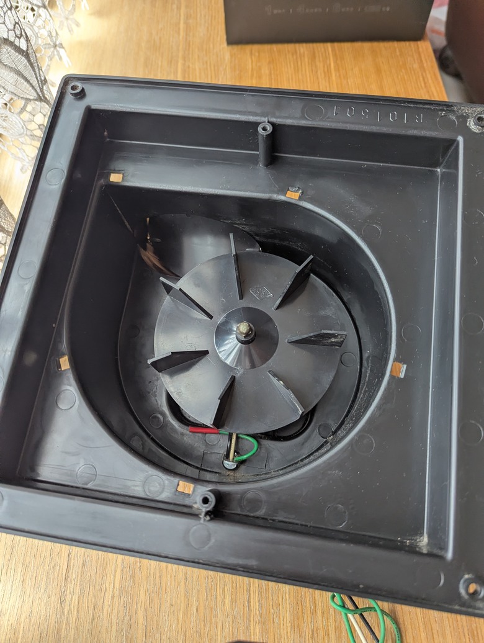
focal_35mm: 24
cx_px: 242
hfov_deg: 56.9
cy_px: 322
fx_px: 446
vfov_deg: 71.5
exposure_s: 1/223
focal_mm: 6.81
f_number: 1.85
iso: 202
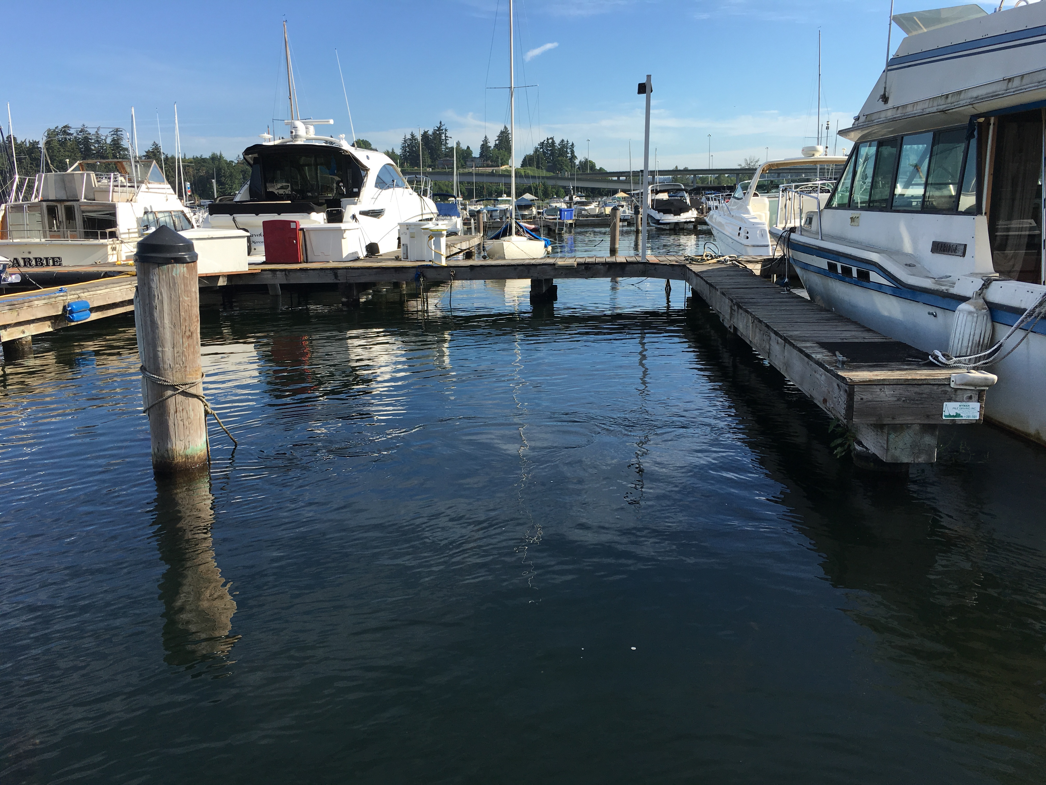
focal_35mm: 29
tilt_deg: -12.5
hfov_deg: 61.7
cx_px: 523
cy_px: 392
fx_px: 876
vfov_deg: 48.2
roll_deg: +1.3
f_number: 2.2
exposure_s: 1/1261
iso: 25
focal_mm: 4.15
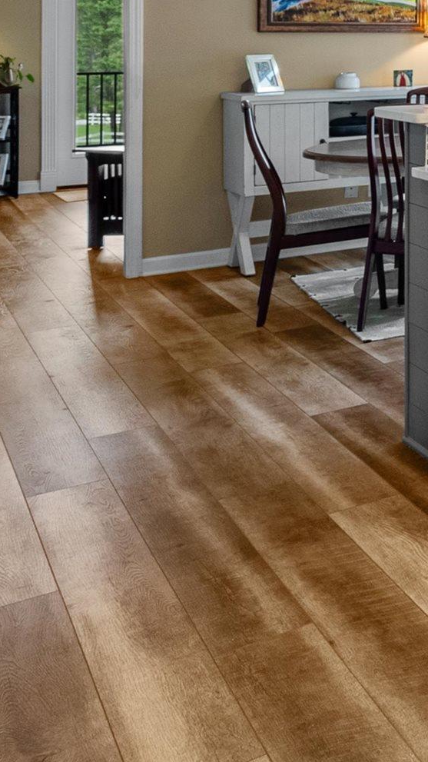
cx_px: 1055
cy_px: 38
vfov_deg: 36.6
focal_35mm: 52
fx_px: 1050
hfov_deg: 14.3
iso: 200
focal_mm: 16
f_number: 8
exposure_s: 1/4
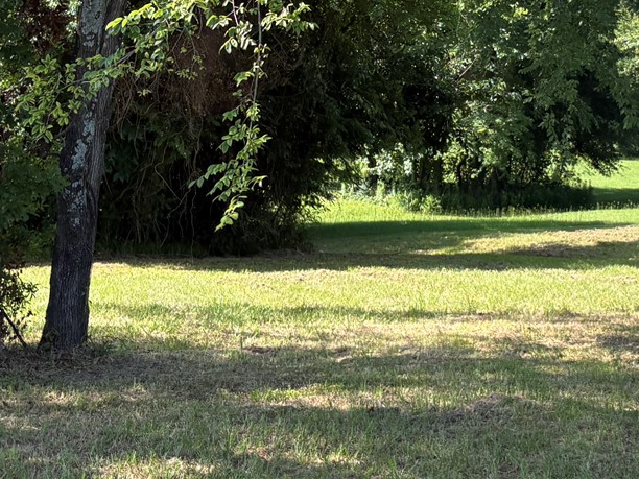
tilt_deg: +2.2
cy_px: -31
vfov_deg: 16.5
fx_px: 1606
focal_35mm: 87
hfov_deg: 22.2
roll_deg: -1.7
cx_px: 518
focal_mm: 5.96
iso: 64
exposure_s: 1/1032
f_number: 1.6
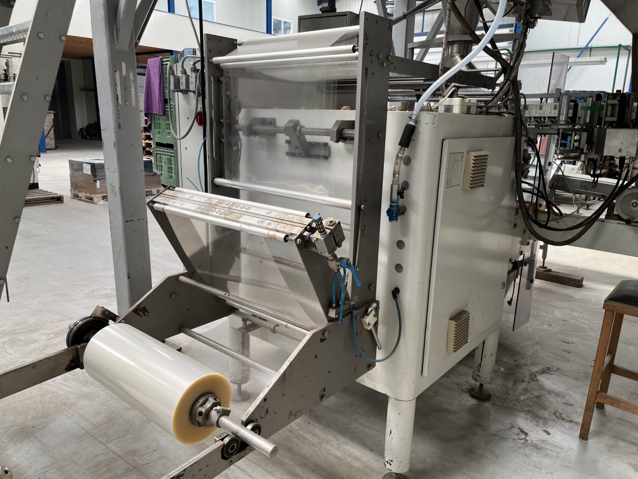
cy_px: 240
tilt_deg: -16.1
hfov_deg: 67.3
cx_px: 319
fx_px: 479
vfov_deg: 53.1
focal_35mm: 26
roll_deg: -1.2
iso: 64
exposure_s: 1/100
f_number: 1.6
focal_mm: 5.1
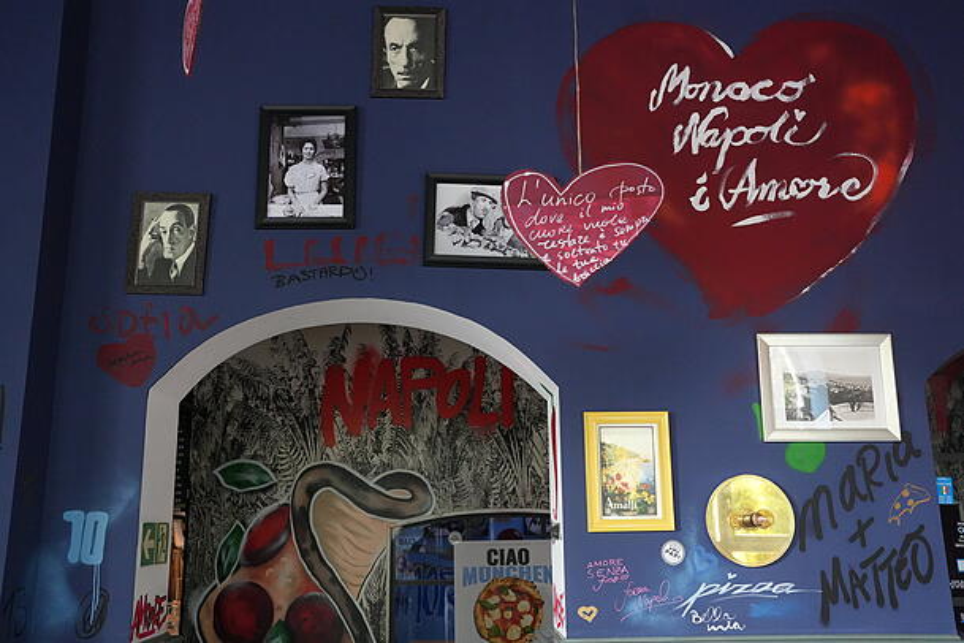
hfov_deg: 54.4
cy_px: 322
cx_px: 482
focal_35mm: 35
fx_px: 937
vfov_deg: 37.9
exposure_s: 1/160
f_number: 4
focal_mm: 35
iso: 8000
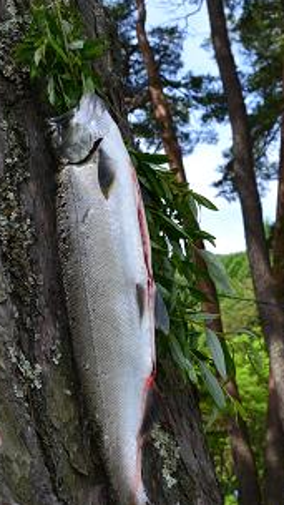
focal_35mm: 62
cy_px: 252
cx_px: 120
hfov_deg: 19.4
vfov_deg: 33.8
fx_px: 830
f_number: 10
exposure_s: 1/200
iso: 400
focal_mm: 26
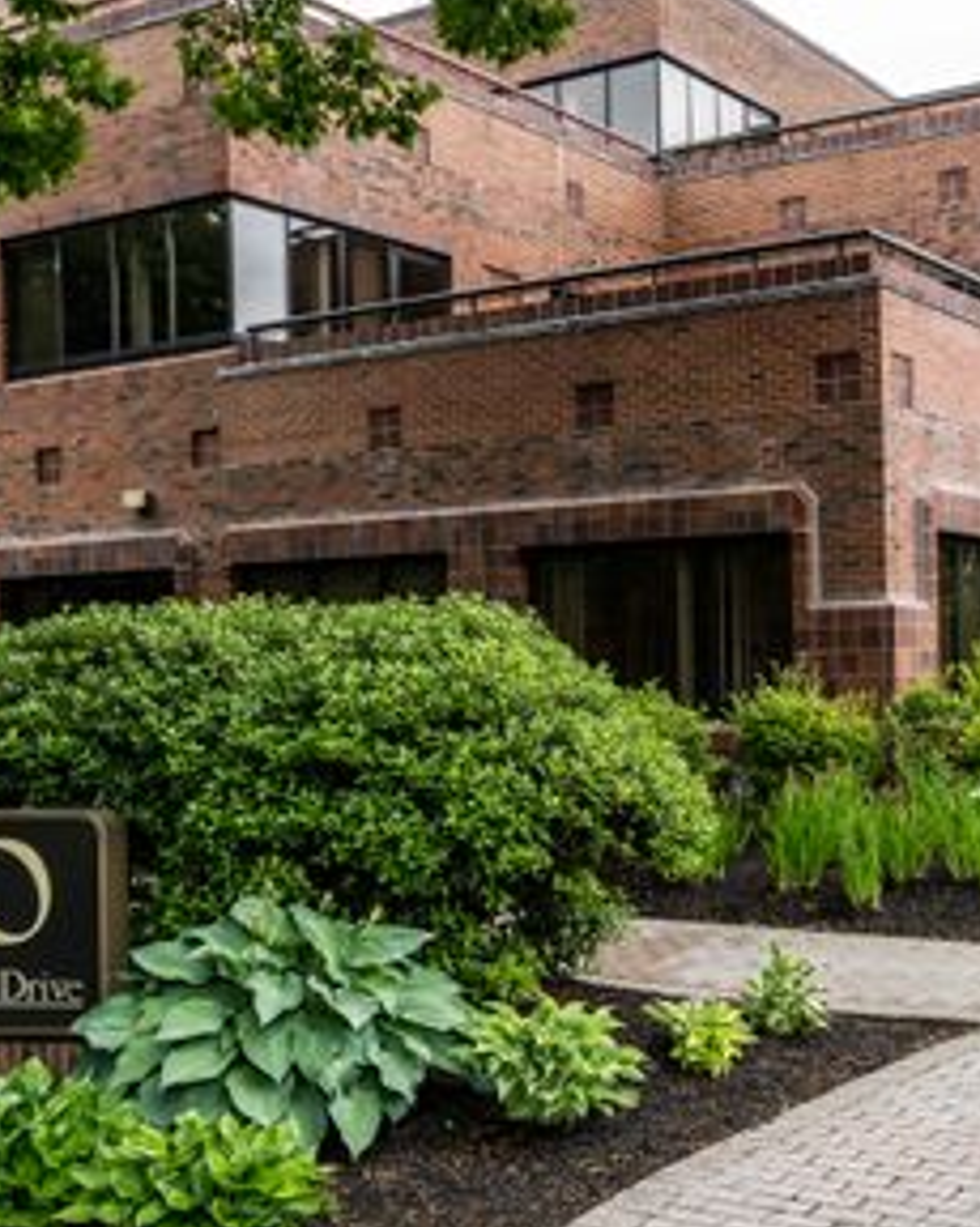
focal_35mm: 47
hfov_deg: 31.7
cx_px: 673
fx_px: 1706
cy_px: 673
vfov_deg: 39.5
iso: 800
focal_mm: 24
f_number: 3.2
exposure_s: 1/3200
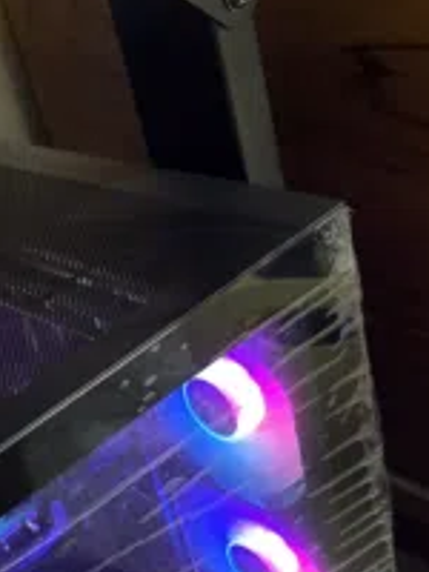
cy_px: 546
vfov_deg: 36.4
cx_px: 14
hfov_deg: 28.6
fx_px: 793
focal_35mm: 48
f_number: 1.78
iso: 800
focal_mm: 6.76
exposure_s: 1/35
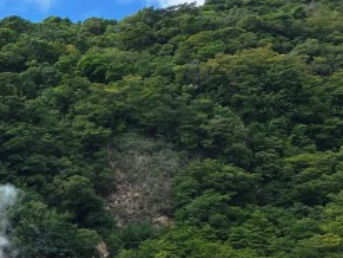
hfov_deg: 20.0
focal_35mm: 84
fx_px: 832
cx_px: -176
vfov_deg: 16.5
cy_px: 341
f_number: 1.8
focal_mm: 4.25
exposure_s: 1/1524
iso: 32
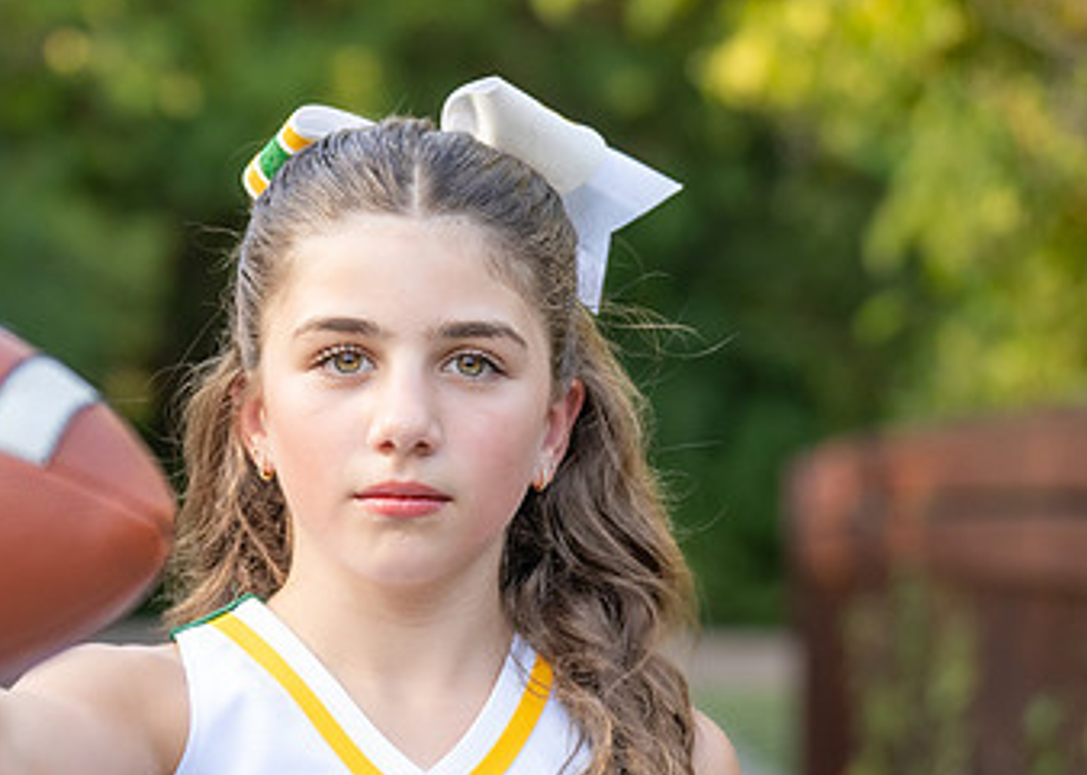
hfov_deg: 13.2
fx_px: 4690
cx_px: 411
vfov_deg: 9.4
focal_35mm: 152
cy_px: 494
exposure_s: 1/1000
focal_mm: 70
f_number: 2.8
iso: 800
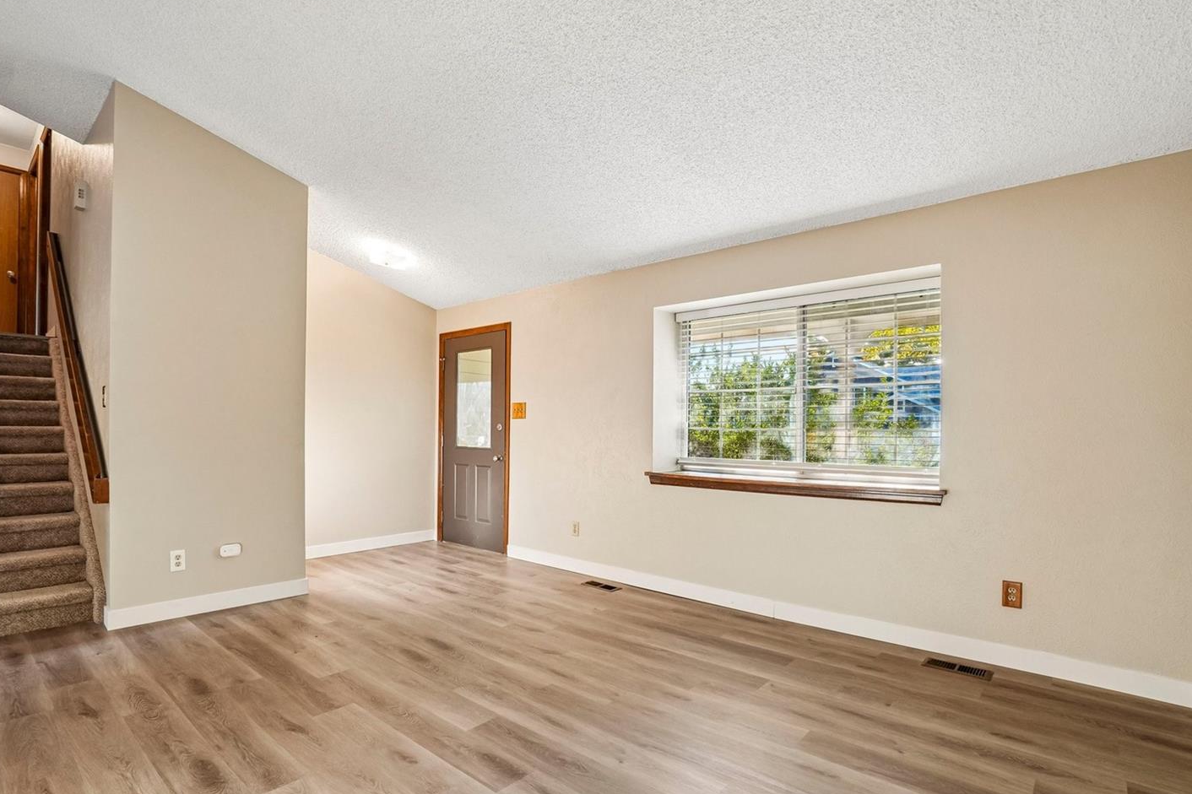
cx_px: 561
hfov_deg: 93.2
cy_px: 437
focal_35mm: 17
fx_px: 563
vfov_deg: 70.2
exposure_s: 1/25
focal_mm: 10
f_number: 8
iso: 400
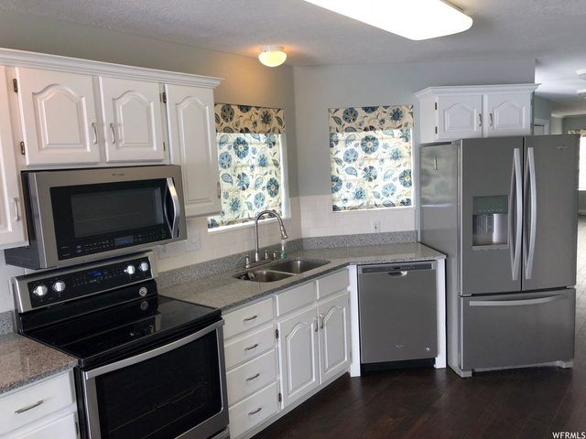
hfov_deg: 63.4
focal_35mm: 28
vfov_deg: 49.7
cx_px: 293
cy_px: 220
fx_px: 474
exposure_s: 1/40
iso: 25
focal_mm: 4
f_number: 1.8
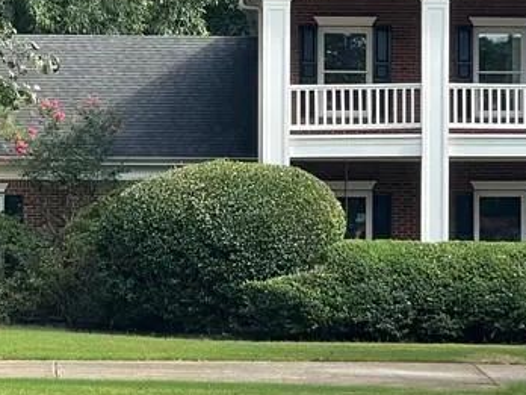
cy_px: 244
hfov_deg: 12.8
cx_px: 500
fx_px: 2325
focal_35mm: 153
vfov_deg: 9.7
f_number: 2
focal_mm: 6
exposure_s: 1/225
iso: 25
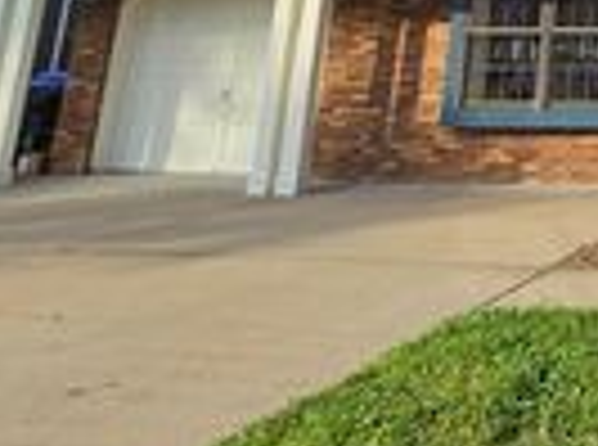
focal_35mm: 49
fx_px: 844
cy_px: -182
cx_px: 868
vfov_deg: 24.4
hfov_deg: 28.1
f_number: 2.2
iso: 100
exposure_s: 1/2365
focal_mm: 2.2
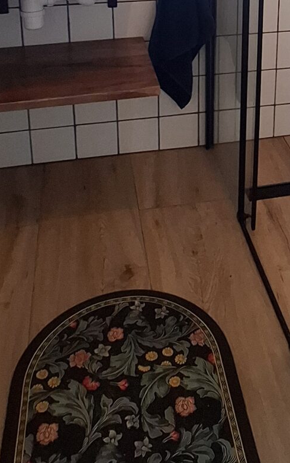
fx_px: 569
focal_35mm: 45
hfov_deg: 27.8
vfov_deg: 38.3
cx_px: 243
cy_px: -22
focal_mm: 1.74
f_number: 2.2
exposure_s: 1/50
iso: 160
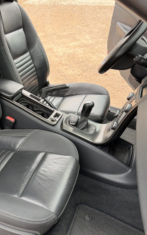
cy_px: 117
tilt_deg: -32.6
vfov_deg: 56.7
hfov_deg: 34.5
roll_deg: +1.0
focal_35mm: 34
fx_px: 218
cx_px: 6
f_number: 1.78
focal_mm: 6.76
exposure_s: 1/121
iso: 200
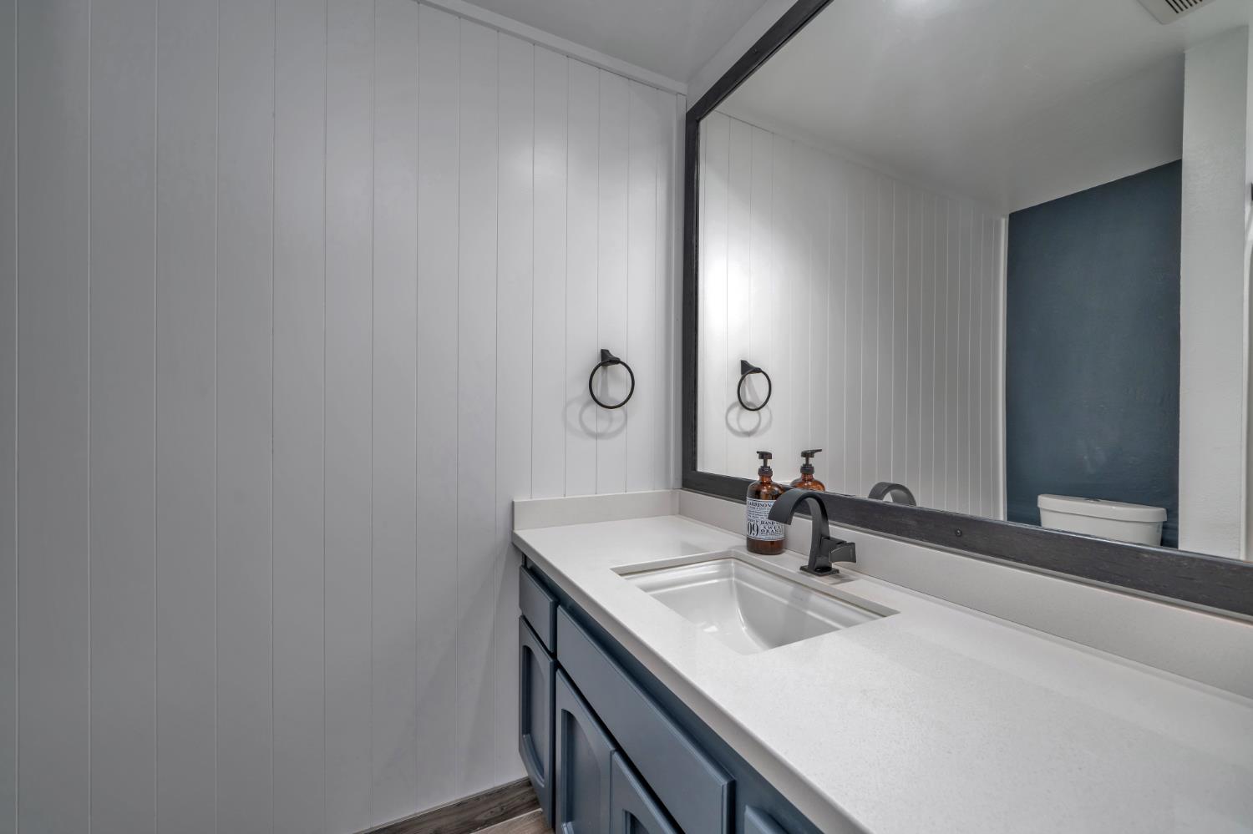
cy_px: 417
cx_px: 626
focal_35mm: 13
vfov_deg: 85.4
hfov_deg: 108.3
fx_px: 452
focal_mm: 13
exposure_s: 1/40
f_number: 6.3
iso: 320
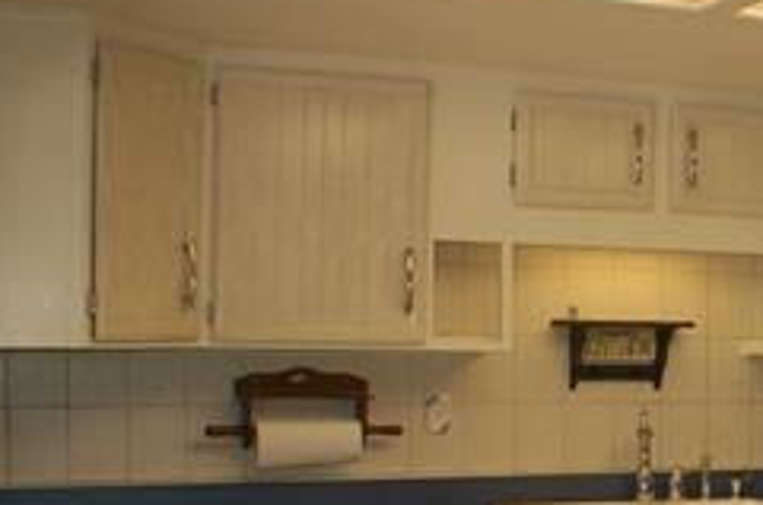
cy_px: 424
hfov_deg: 20.1
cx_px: 884
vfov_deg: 14.1
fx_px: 2031
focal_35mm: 96
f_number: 4.2
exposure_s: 1/60
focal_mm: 24
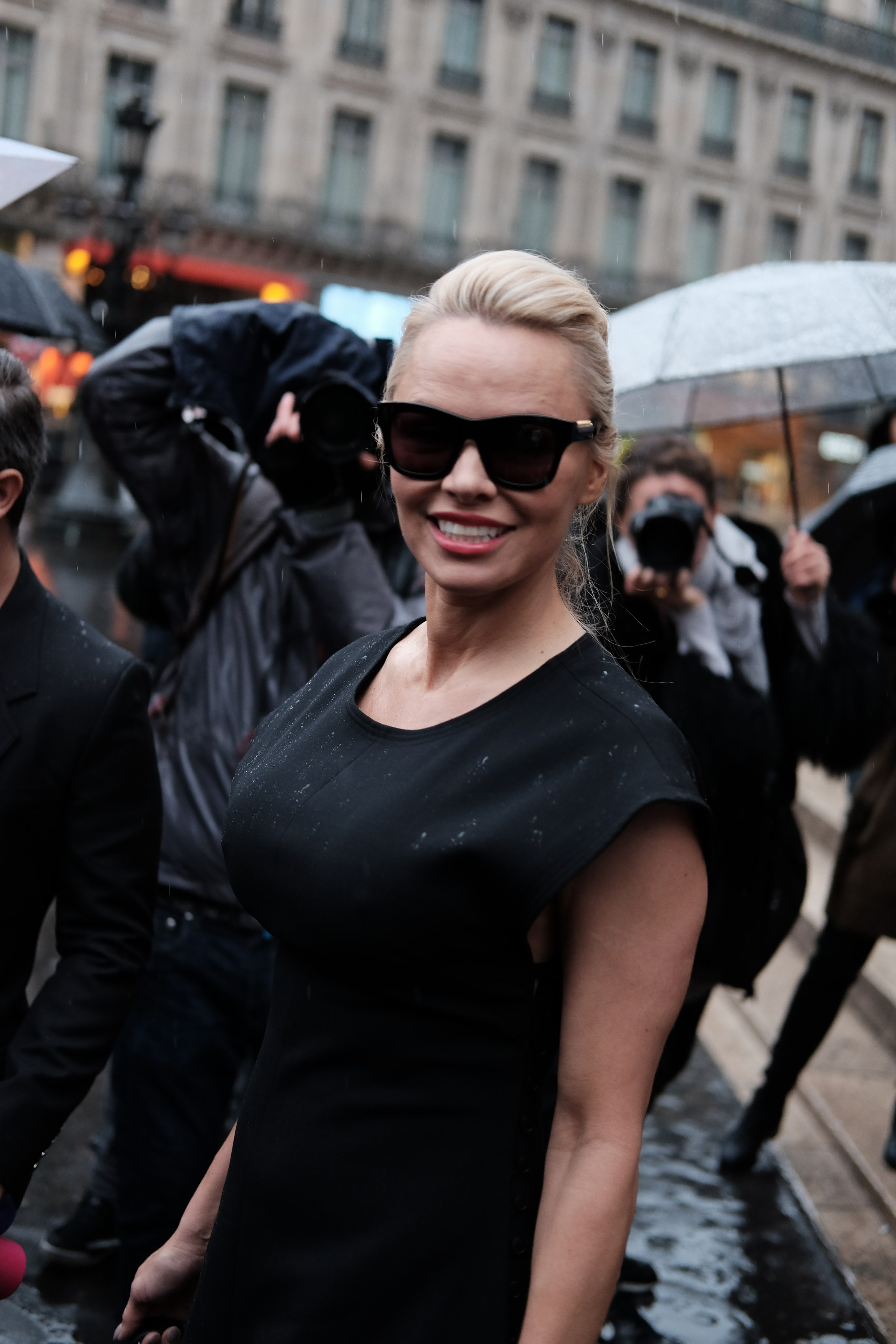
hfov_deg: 25.5
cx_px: 448
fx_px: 1979
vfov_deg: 37.5
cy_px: 672
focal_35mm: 53
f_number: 2
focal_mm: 35
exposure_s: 1/640
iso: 800
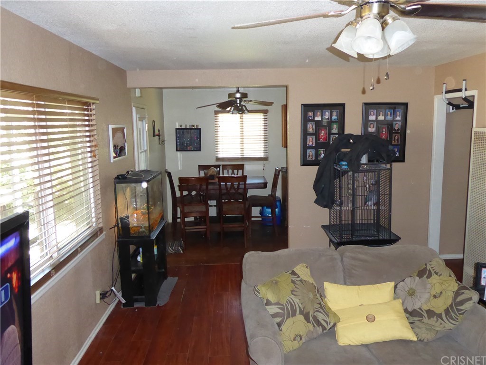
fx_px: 407
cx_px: 243
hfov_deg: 61.7
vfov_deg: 48.2
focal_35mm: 29
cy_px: 182
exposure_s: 1/60
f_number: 3.5
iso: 800
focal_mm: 5
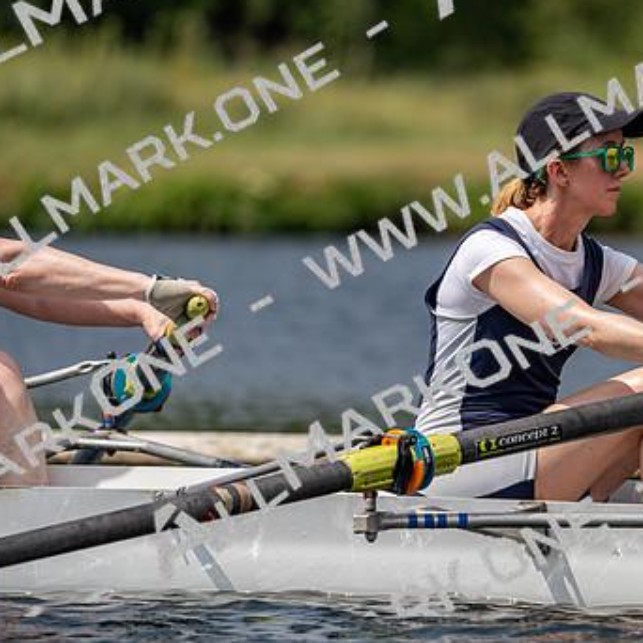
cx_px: 536
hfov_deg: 3.1
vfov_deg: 3.1
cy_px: 294
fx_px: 11769
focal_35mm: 560
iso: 160
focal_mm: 388
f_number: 6.3
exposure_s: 1/1600
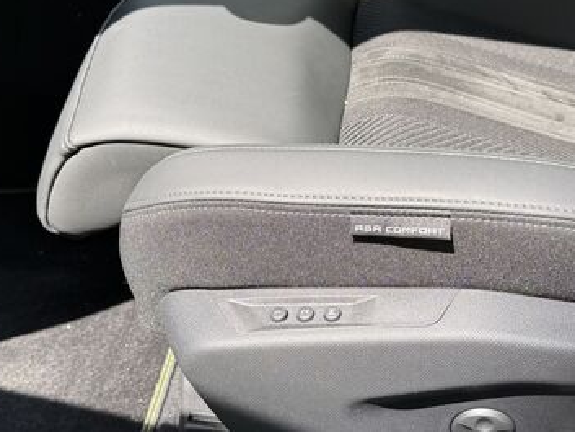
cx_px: 314
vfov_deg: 29.1
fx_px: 831
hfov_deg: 38.1
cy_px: 179
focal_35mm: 50
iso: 80
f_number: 1.78
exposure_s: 1/555
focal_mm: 6.76
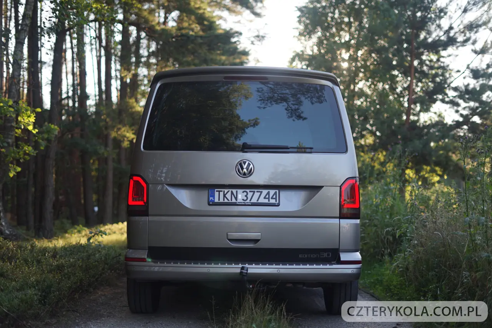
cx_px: 246
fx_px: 683
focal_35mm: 50
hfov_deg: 39.6
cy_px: 164
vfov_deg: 27.0
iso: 100
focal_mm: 50
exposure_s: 1/200
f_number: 1.8
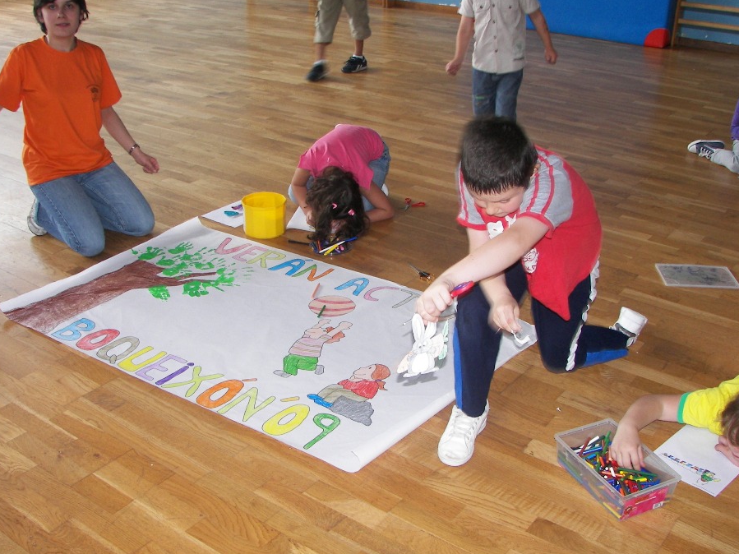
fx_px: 875
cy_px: 260
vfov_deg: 35.1
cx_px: 346
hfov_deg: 45.8
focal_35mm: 41
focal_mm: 6
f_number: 2.8
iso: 100
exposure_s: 1/30
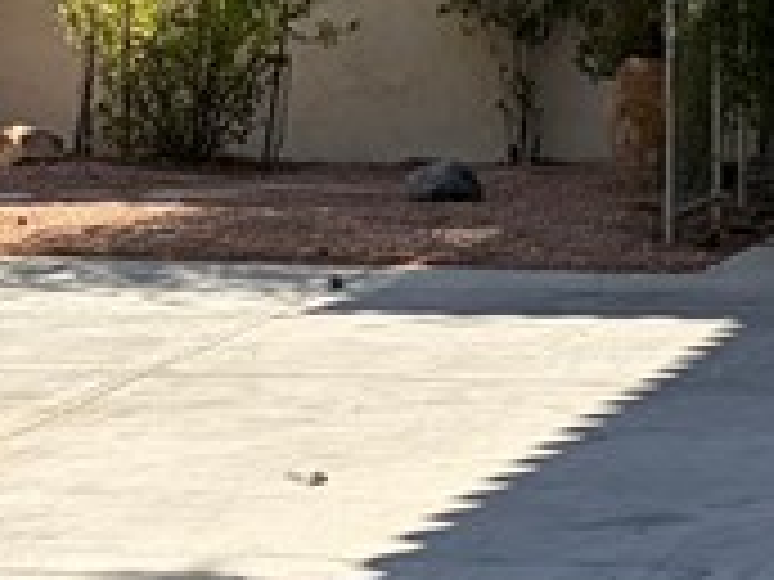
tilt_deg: -1.0
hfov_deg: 12.7
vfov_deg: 9.6
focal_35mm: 155
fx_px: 3466
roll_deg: +0.7
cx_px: 112
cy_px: 144
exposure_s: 1/1953
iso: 50
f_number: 1.6
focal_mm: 5.96
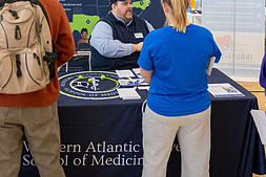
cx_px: 86
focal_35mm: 56
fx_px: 414
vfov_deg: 22.7
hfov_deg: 35.2
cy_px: -21
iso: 1600
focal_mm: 24
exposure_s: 1/250
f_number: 2.8
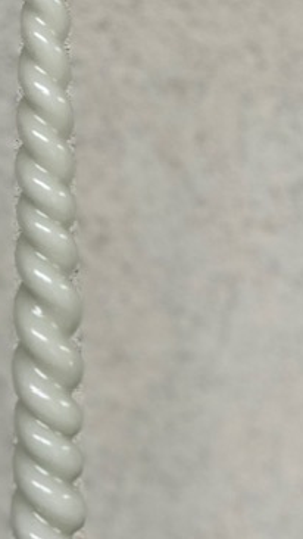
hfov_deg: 12.2
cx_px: 76
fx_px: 1413
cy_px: 209
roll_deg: -1.2
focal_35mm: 99
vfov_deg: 21.5
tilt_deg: -12.4
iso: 250
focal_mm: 6
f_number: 2
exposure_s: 1/122
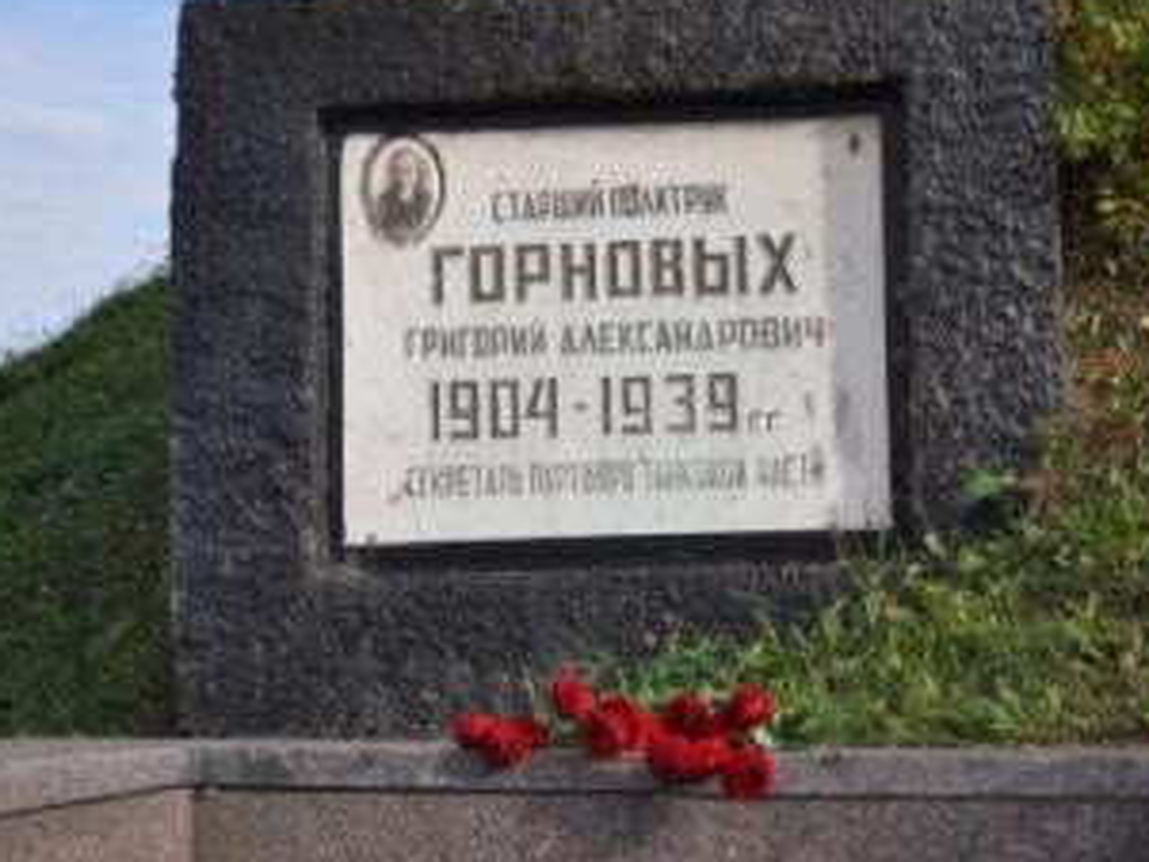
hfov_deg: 26.6
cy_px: 397
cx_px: 653
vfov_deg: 20.2
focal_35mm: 73
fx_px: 2424
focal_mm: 34
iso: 200
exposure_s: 1/640
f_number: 5
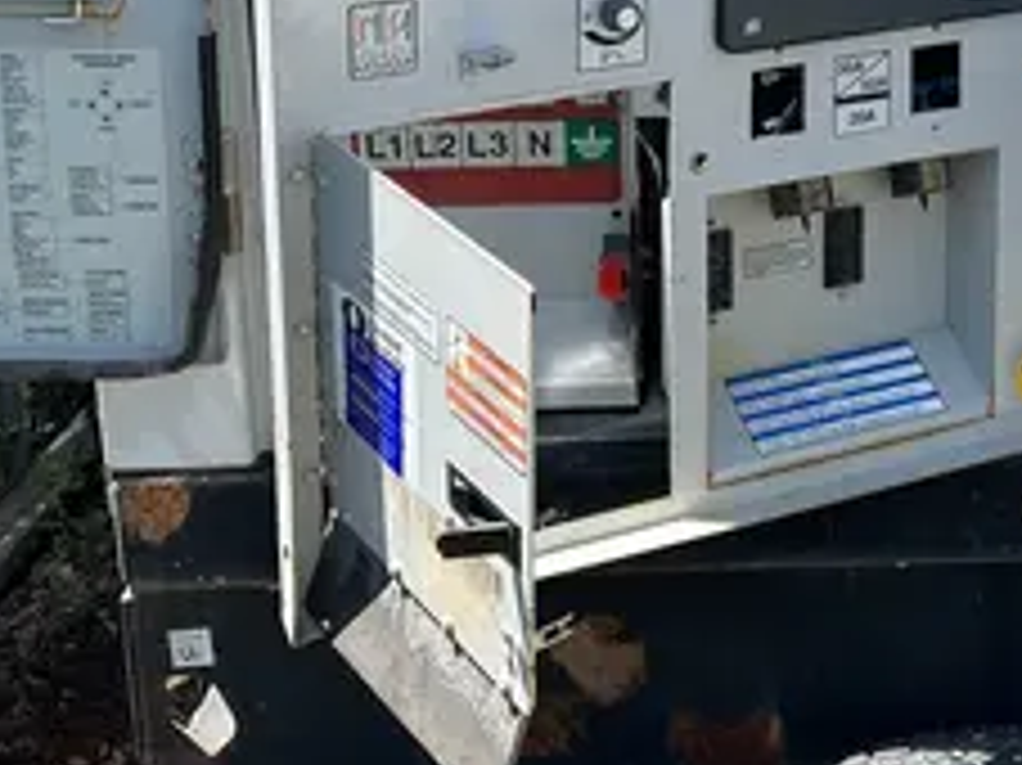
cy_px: 47
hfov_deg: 30.0
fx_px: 1859
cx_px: 819
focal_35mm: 63
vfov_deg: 22.6
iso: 50
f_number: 1.5
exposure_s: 1/1934
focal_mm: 5.7
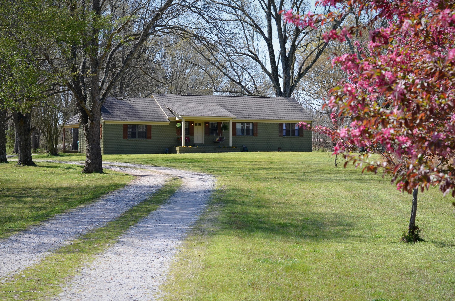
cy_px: 150
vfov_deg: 18.1
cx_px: 228
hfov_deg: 27.0
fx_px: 946
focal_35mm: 75
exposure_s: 1/400
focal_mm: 50
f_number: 7.1
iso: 200
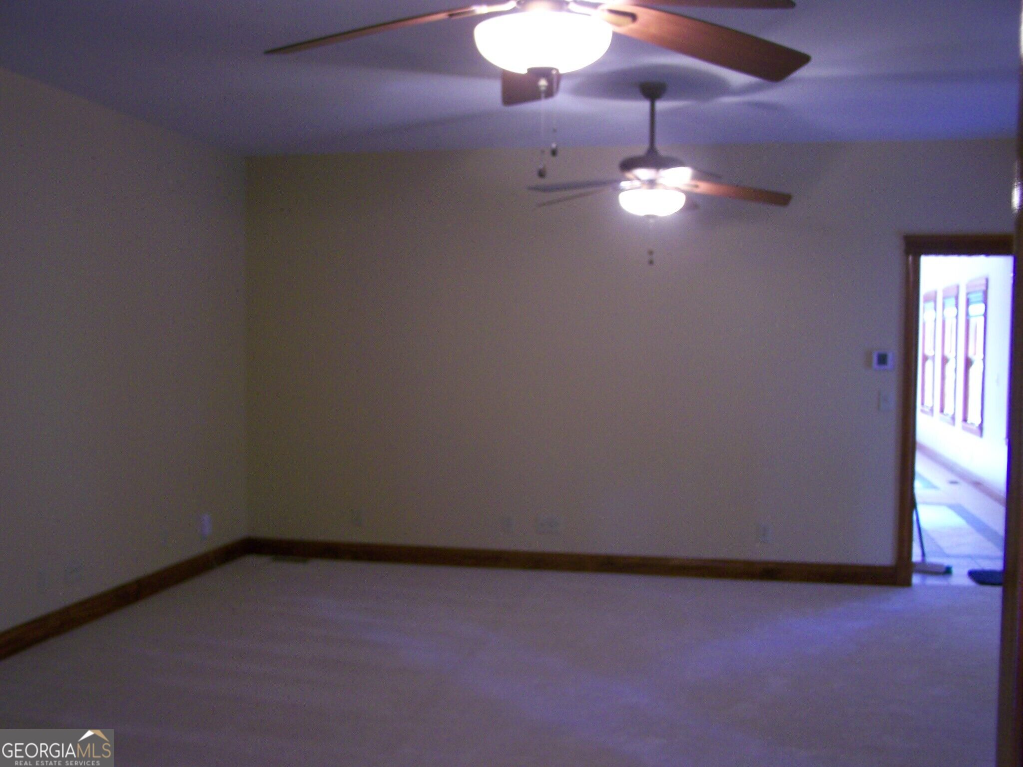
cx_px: 512
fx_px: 1123
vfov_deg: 37.7
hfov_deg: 49.0
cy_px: 384
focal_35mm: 38
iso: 160
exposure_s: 1/8
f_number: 2.8
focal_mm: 6.3
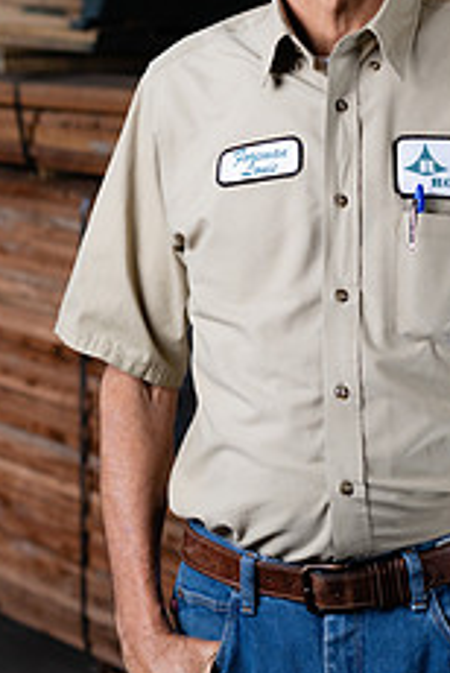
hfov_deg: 8.3
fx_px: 3103
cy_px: 225
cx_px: 324
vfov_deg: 12.3
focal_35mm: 166
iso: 400
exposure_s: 1/60
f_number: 5.6
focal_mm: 85
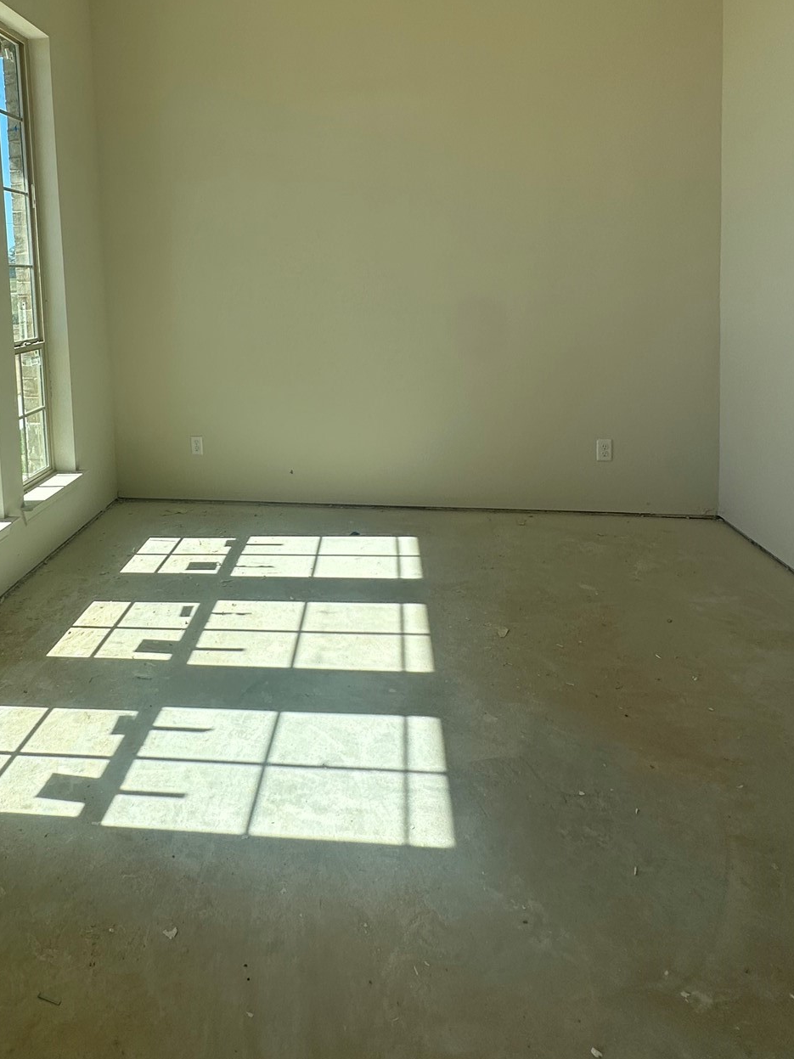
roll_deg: +0.4
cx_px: 227
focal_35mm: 23
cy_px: 331
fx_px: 704
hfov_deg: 56.7
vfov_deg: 71.2
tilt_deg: -5.3
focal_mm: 2.22
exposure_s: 1/707
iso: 40
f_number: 2.2
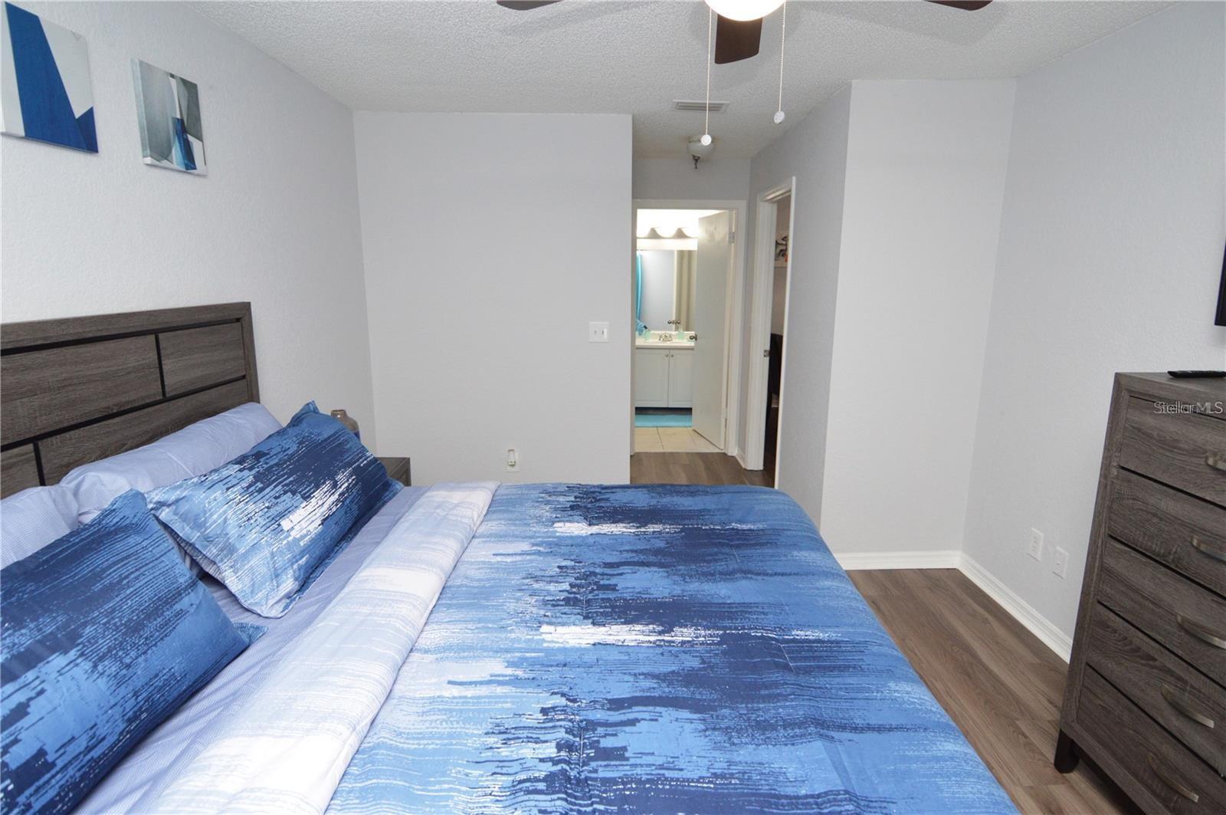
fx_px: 612
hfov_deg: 90.1
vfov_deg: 67.3
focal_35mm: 18
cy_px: 408
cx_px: 613
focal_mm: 12
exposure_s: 1/60
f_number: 4
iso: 1000
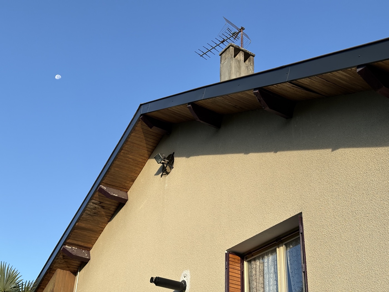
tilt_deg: +32.9
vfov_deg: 28.0
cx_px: 194
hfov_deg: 36.8
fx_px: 584
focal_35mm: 52
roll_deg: -1.5
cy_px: 146
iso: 32
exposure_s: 1/1218
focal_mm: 5.96
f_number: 1.6
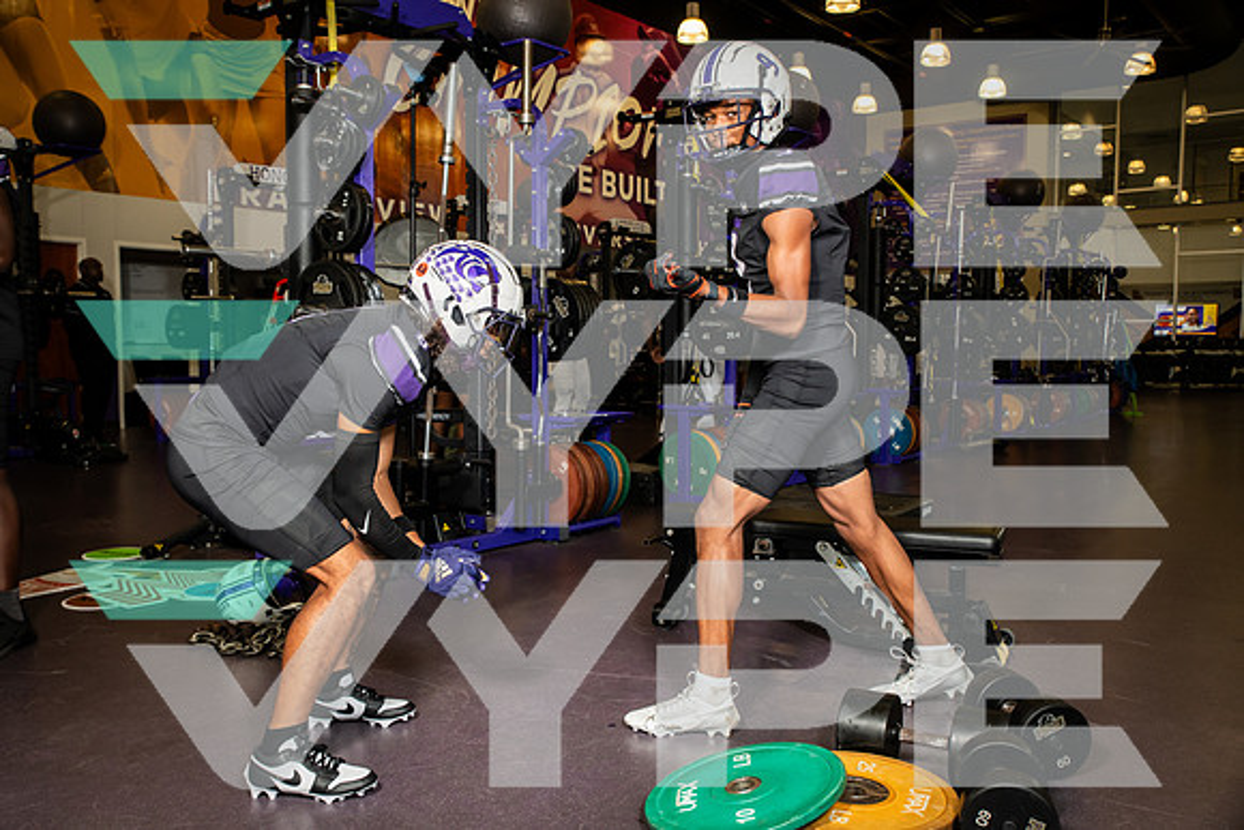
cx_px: 622
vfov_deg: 41.1
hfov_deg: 58.7
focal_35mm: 32
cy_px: 415
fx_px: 1106
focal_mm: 32
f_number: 5.6
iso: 500
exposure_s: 1/250
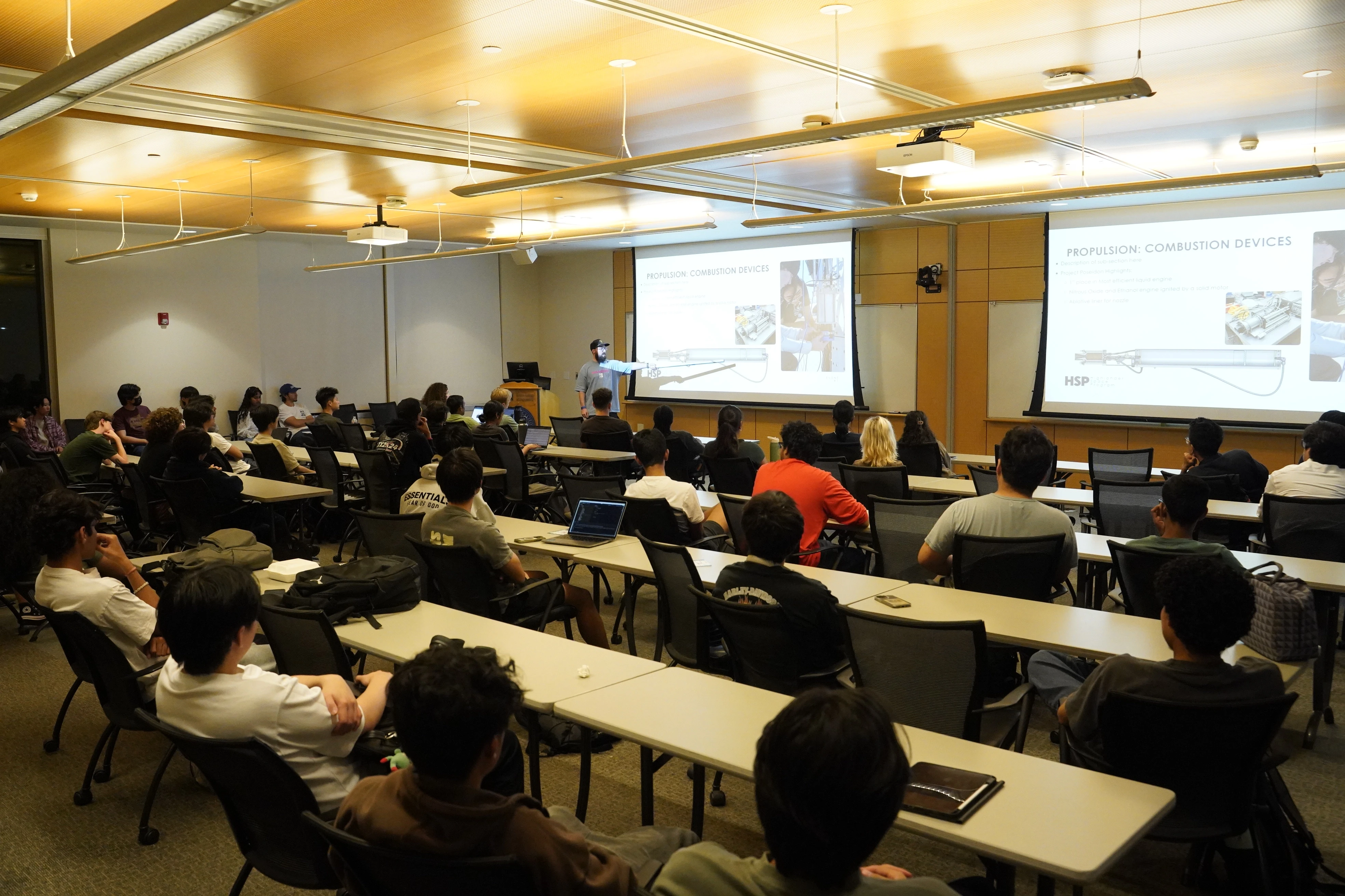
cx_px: 672
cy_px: 448
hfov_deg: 63.7
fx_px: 1083
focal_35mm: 29
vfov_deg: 45.0
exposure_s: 1/200
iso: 8000
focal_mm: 29
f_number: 5.6
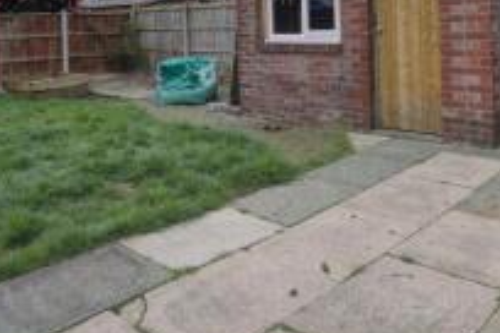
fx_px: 486
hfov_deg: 54.1
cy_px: 9
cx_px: 201
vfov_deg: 34.8
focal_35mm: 35
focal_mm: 10
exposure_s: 1/640
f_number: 8
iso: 400
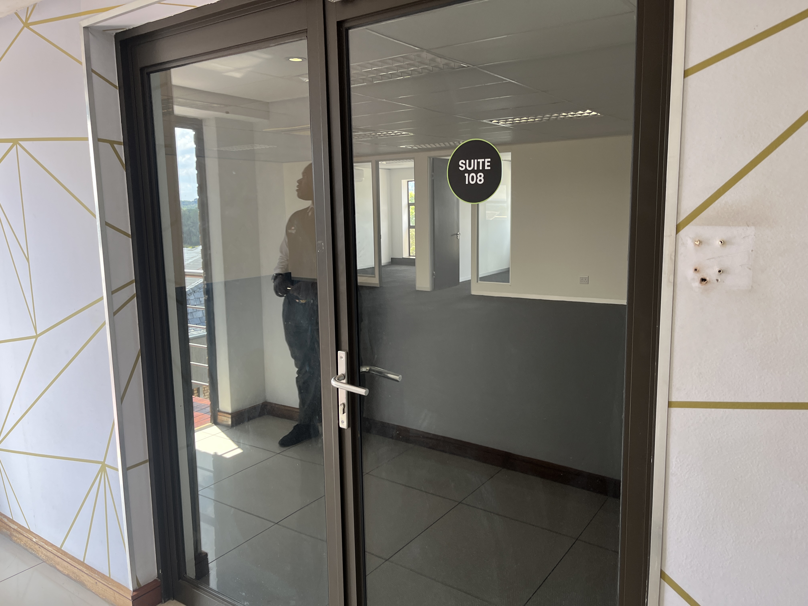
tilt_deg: -6.3
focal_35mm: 26
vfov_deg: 53.1
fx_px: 607
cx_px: 404
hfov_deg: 67.3
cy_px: 303
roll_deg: +0.5
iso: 80
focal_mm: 5.1
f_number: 1.6
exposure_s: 1/121
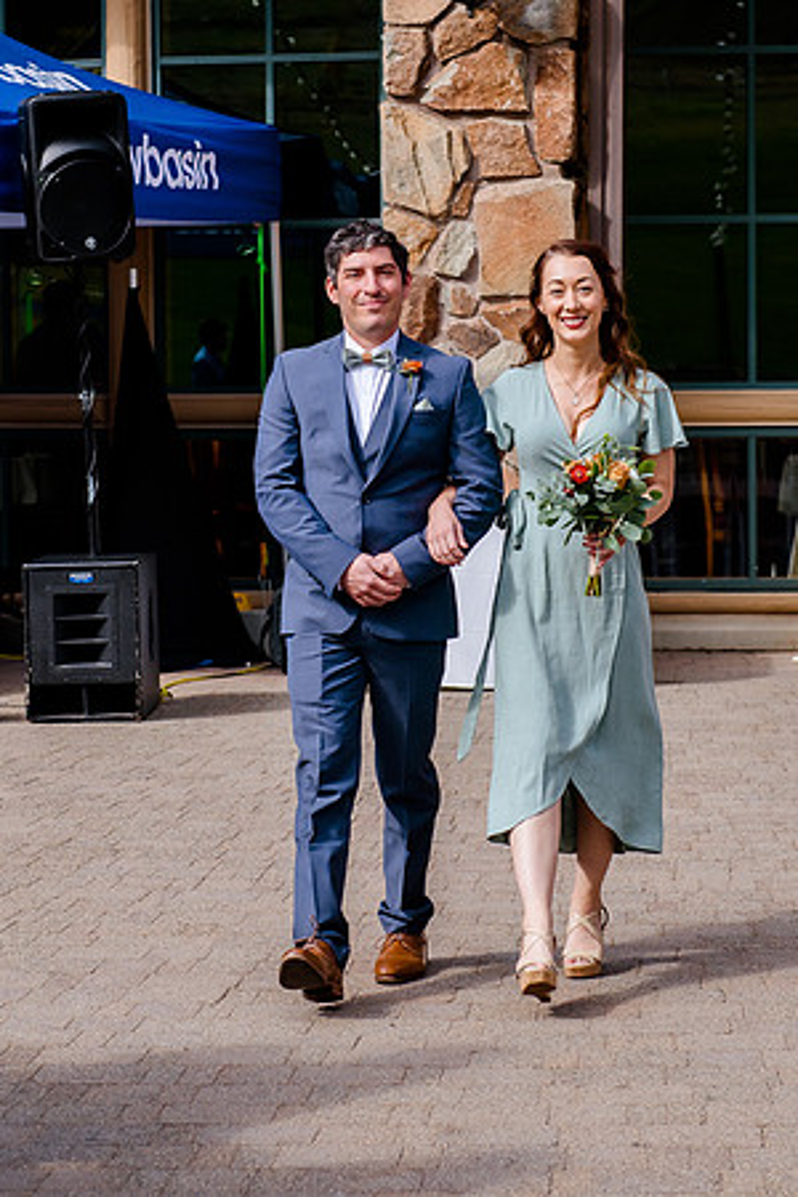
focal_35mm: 114
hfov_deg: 12.0
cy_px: 465
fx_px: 3786
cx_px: 357
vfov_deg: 17.9
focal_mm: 62
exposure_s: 1/1250
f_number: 4.5
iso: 200
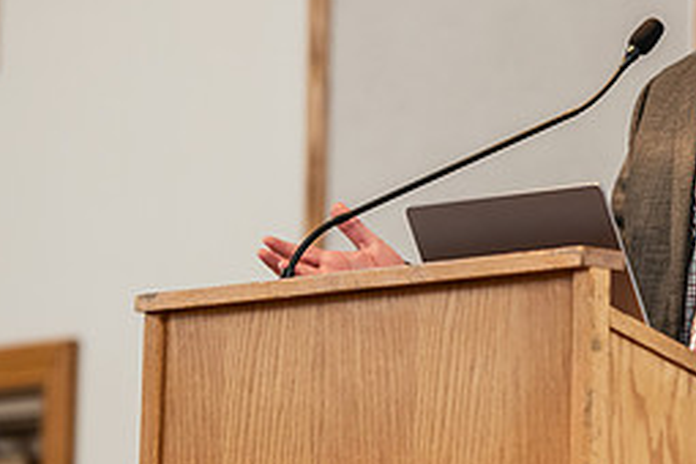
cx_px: 606
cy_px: 157
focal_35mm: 296
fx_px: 5722
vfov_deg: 4.6
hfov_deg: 6.9
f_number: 3.2
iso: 1000
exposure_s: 1/200
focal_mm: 130
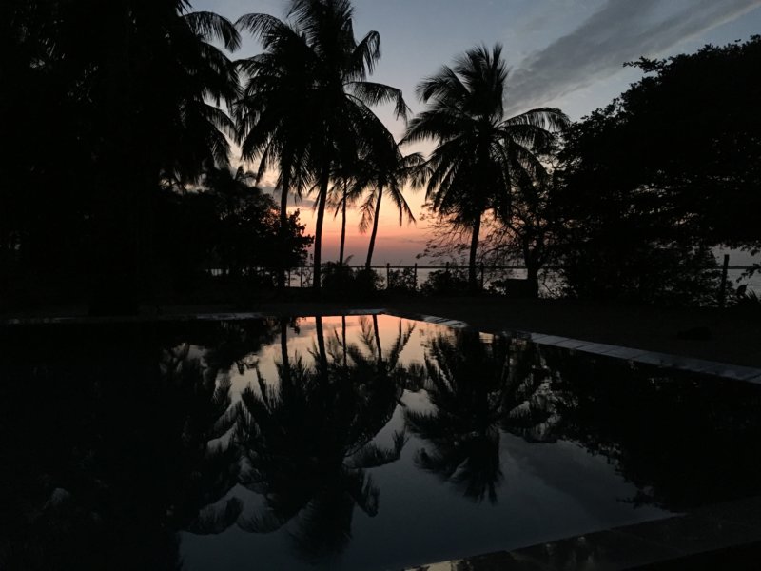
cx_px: 380
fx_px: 638
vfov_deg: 48.2
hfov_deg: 61.7
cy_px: 286
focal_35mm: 29
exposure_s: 1/25
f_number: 2.2
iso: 200
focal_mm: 4.15
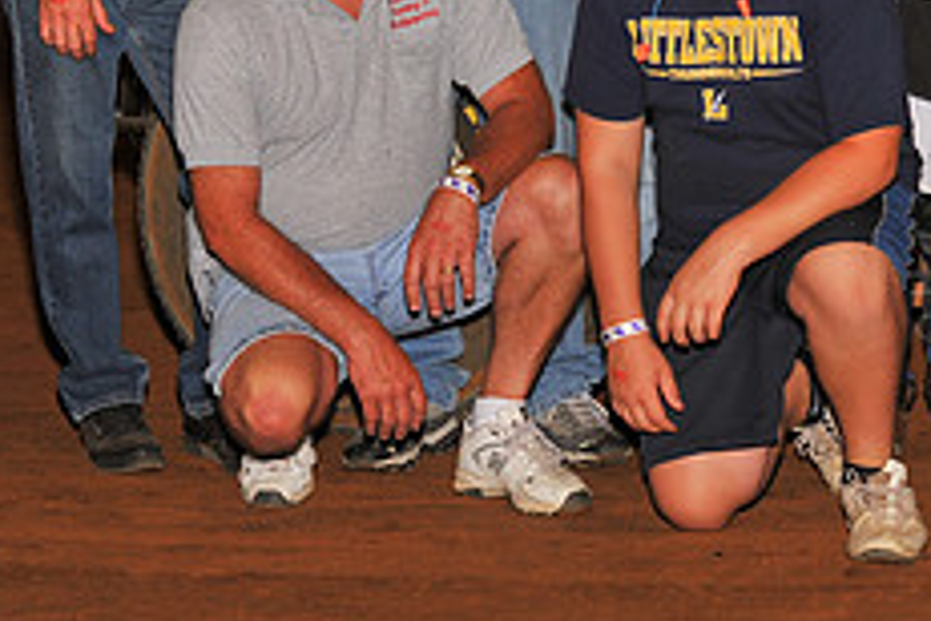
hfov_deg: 10.1
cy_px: -107
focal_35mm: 201
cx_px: 1149
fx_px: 5198
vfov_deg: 6.8
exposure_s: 1/320
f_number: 7.1
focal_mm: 80
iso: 500
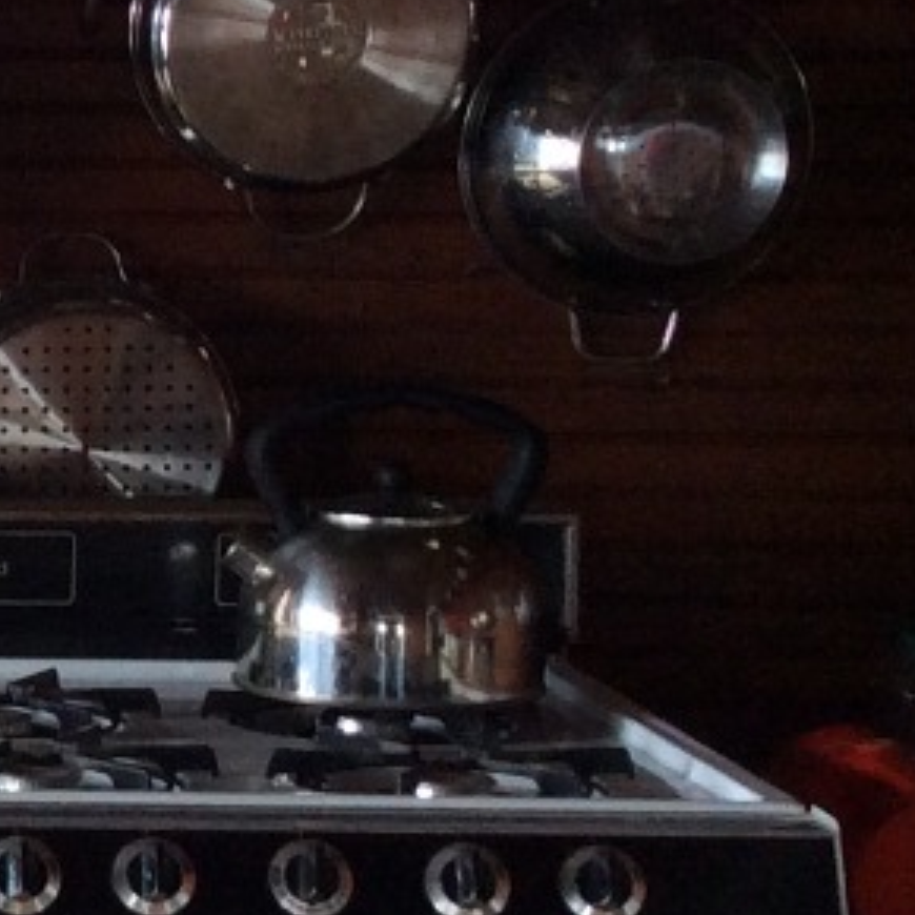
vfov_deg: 12.0
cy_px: 593
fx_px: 4336
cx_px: -909
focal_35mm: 145
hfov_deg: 11.0
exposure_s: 1/30
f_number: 2.4
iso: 40
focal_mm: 3.3
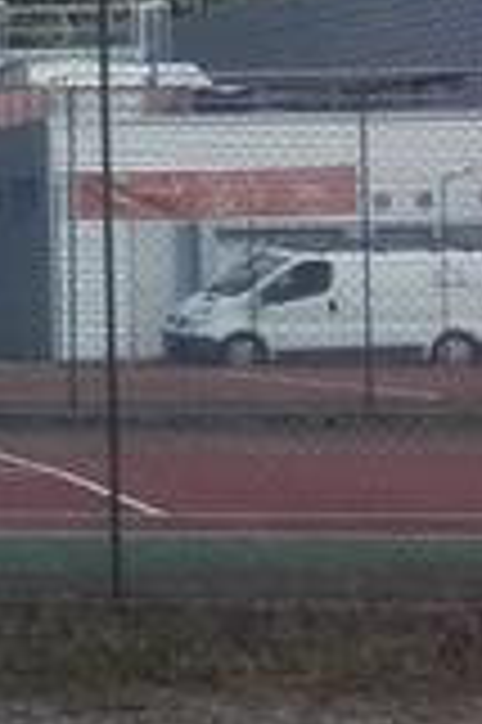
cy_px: 220
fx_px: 3220
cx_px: -1230
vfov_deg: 12.8
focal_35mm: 160
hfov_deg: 7.1
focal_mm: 3.31
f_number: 2.2
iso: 50
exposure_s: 1/720
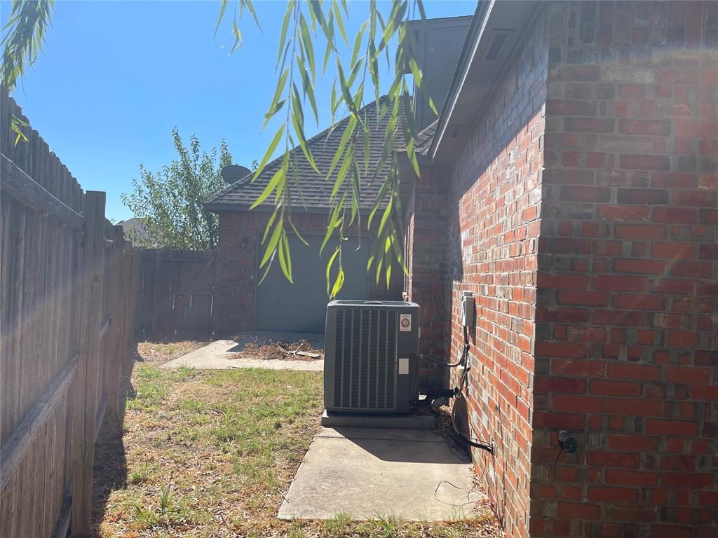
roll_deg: -2.5
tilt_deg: +0.8
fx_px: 519
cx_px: 359
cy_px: 269
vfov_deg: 54.9
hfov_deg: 69.4
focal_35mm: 25
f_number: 1.6
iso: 32
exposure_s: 1/3086
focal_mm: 5.1
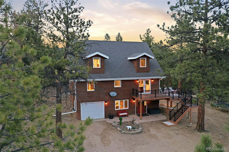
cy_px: 76
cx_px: 114
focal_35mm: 28
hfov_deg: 65.5
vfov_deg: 46.4
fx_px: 178
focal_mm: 10.3
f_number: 2.8
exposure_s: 1/4
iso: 100
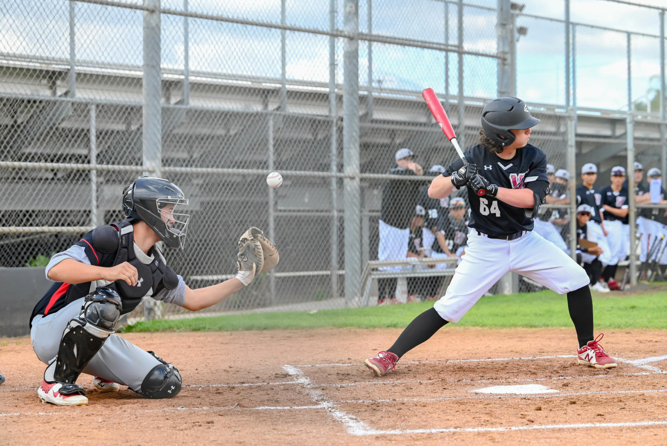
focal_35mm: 90
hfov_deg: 22.6
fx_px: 1668
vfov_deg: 15.2
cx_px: 334
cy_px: 223
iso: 1000
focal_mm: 90
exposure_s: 1/1250
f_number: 4.5
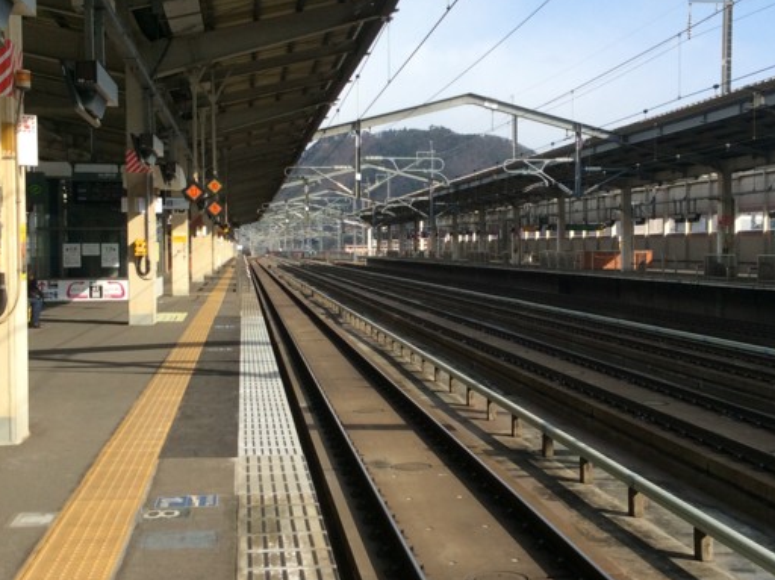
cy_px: 286
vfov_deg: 29.1
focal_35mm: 50
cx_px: 425
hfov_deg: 38.2
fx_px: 1118
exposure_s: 1/1079
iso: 32
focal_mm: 3.3
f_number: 2.4
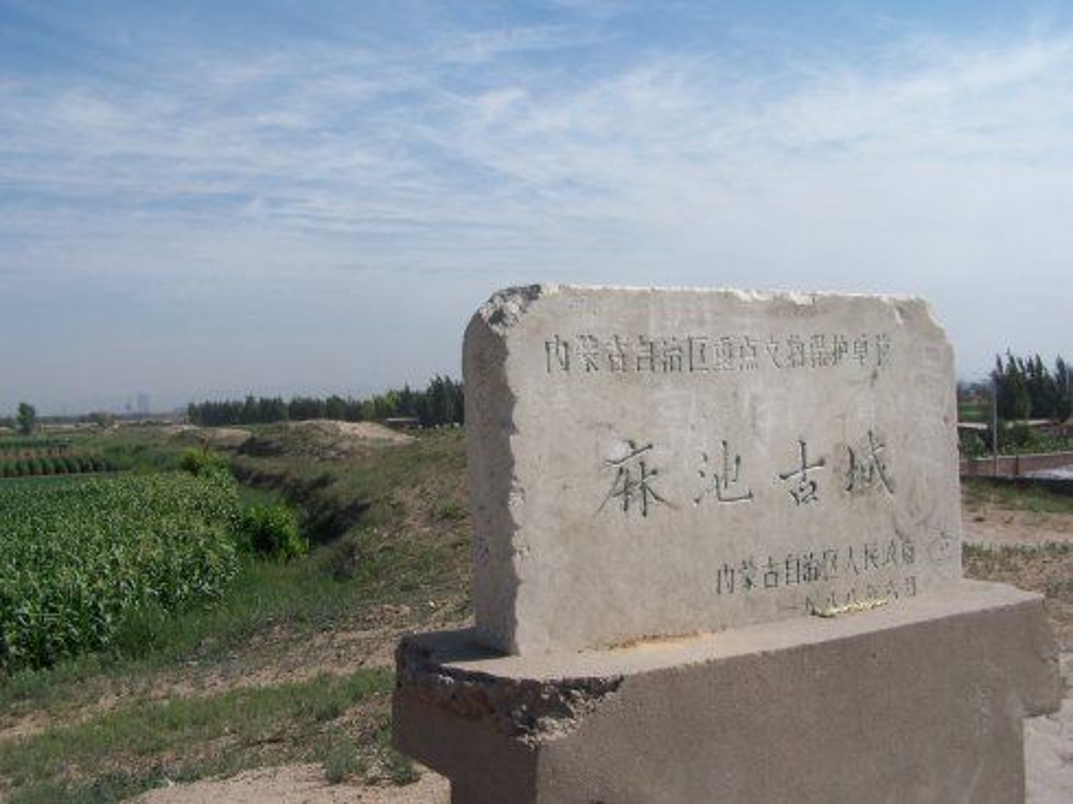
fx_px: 1177
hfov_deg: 49.0
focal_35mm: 38
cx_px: 536
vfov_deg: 37.7
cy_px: 402
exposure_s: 1/1000
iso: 80
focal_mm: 6.3
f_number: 4
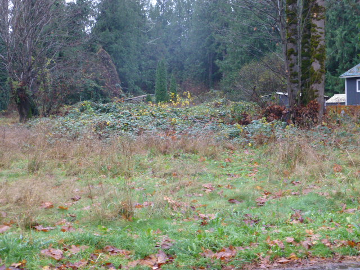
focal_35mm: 58
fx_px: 603
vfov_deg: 25.2
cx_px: 180
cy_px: 135
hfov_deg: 33.2
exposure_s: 1/30
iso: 400
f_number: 4.7
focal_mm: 10.3
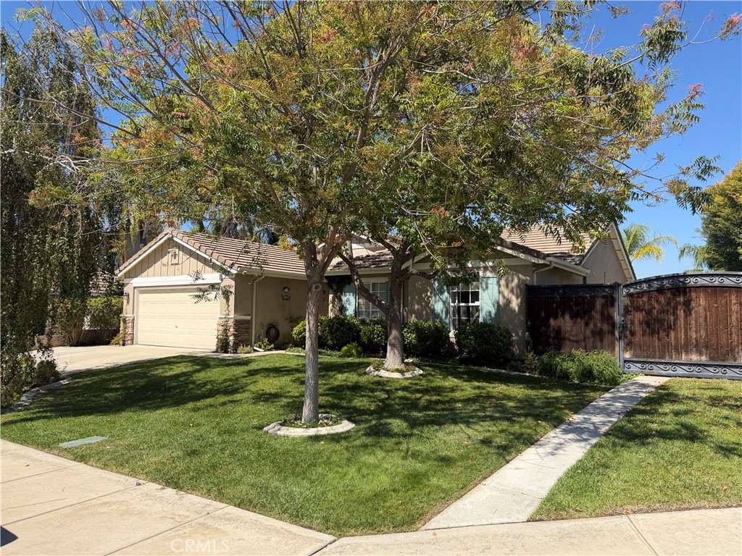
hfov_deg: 71.6
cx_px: 371
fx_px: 514
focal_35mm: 24
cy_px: 278
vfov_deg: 56.8
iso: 100
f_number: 1.78
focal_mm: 6.76
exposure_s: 1/3584
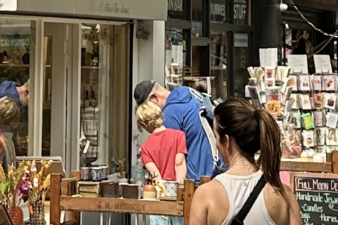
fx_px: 1737
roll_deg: -2.2
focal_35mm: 185
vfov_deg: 7.0
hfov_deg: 11.1
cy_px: -309
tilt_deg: +10.6
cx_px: 45
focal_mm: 6.86
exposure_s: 1/773
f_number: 1.78
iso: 80
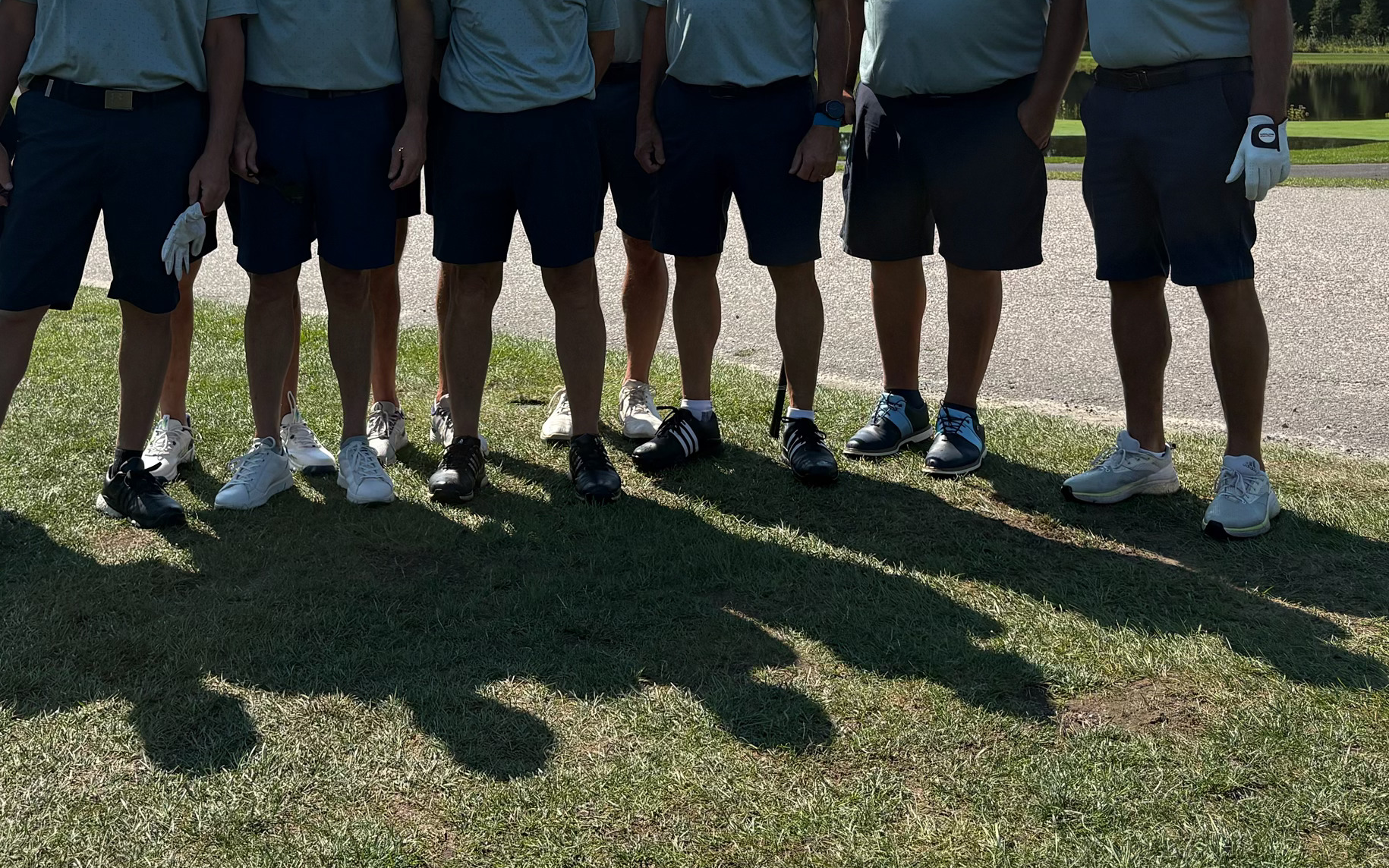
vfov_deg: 28.9
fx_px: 1628
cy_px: 117
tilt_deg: -3.4
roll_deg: +1.2
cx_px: 507
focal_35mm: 43
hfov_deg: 45.7
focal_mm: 5.96
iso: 50
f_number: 1.6
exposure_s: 1/5814
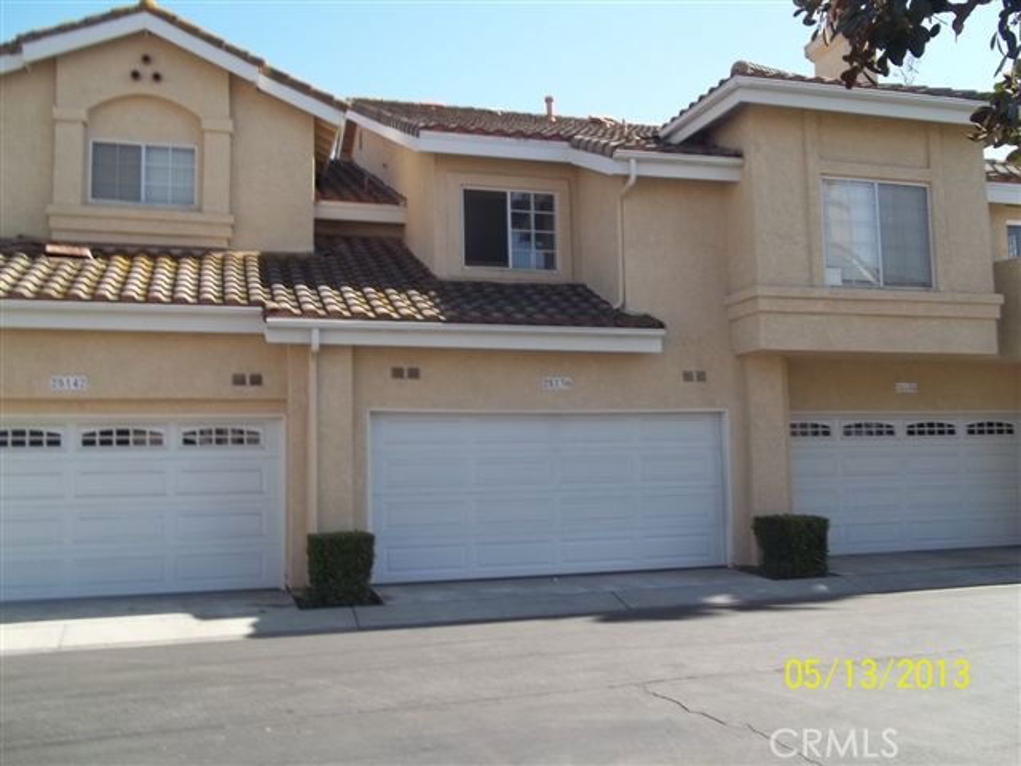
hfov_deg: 56.8
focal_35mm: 32
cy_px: 383
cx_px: 510
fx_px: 944
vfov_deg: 44.2
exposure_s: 1/80
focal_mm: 5.7
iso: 64
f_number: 8.8
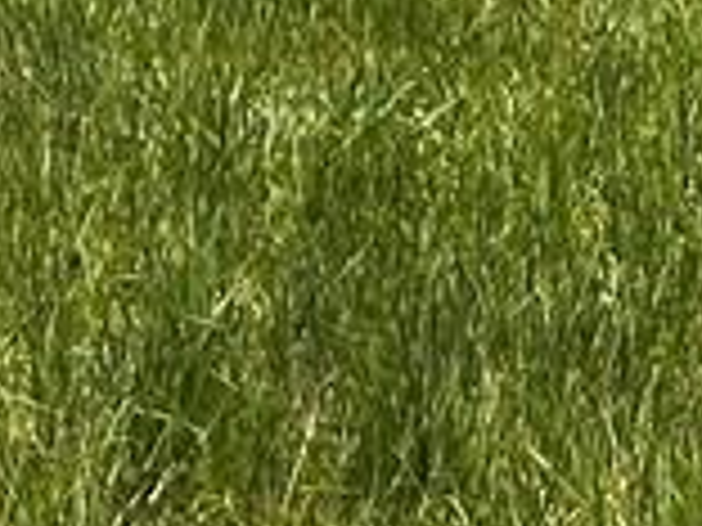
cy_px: -656
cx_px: -256
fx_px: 6408
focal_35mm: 316
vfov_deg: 4.6
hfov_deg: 6.2
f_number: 1.78
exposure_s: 1/3155
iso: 64
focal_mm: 6.86
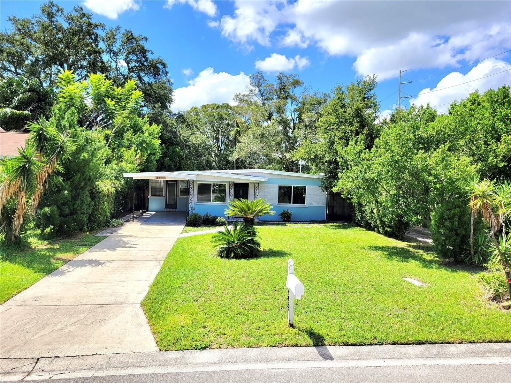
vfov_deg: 53.1
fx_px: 384
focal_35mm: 26
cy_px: 192
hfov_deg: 67.3
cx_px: 256
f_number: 1.8
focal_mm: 5.4
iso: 40
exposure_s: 1/2240
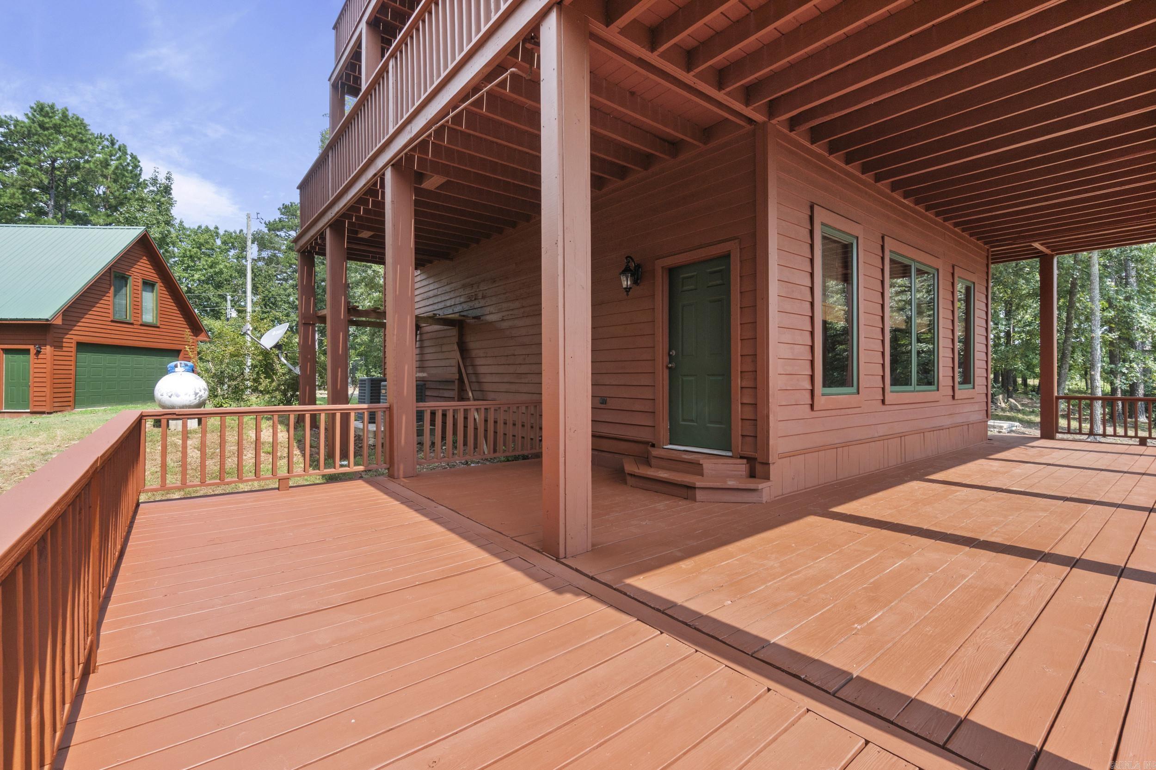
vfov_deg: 77.3
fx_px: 482
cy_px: 385
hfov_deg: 100.4
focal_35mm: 15
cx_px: 578
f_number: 9
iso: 250
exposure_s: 1/160
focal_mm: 10
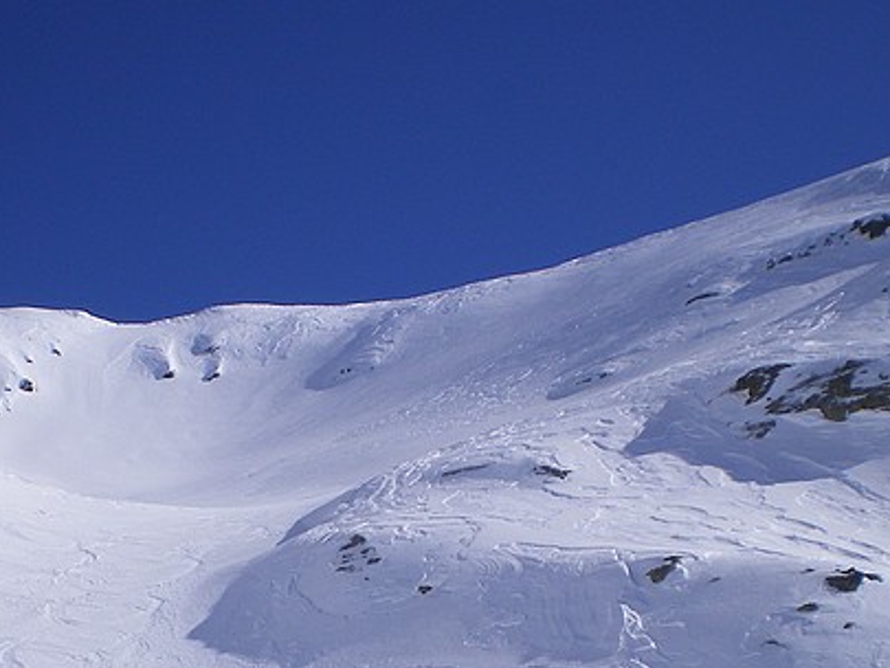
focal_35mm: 75
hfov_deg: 25.9
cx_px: 336
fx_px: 1929
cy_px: 554
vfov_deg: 19.4
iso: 64
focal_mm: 6.3
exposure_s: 1/1000
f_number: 4.6
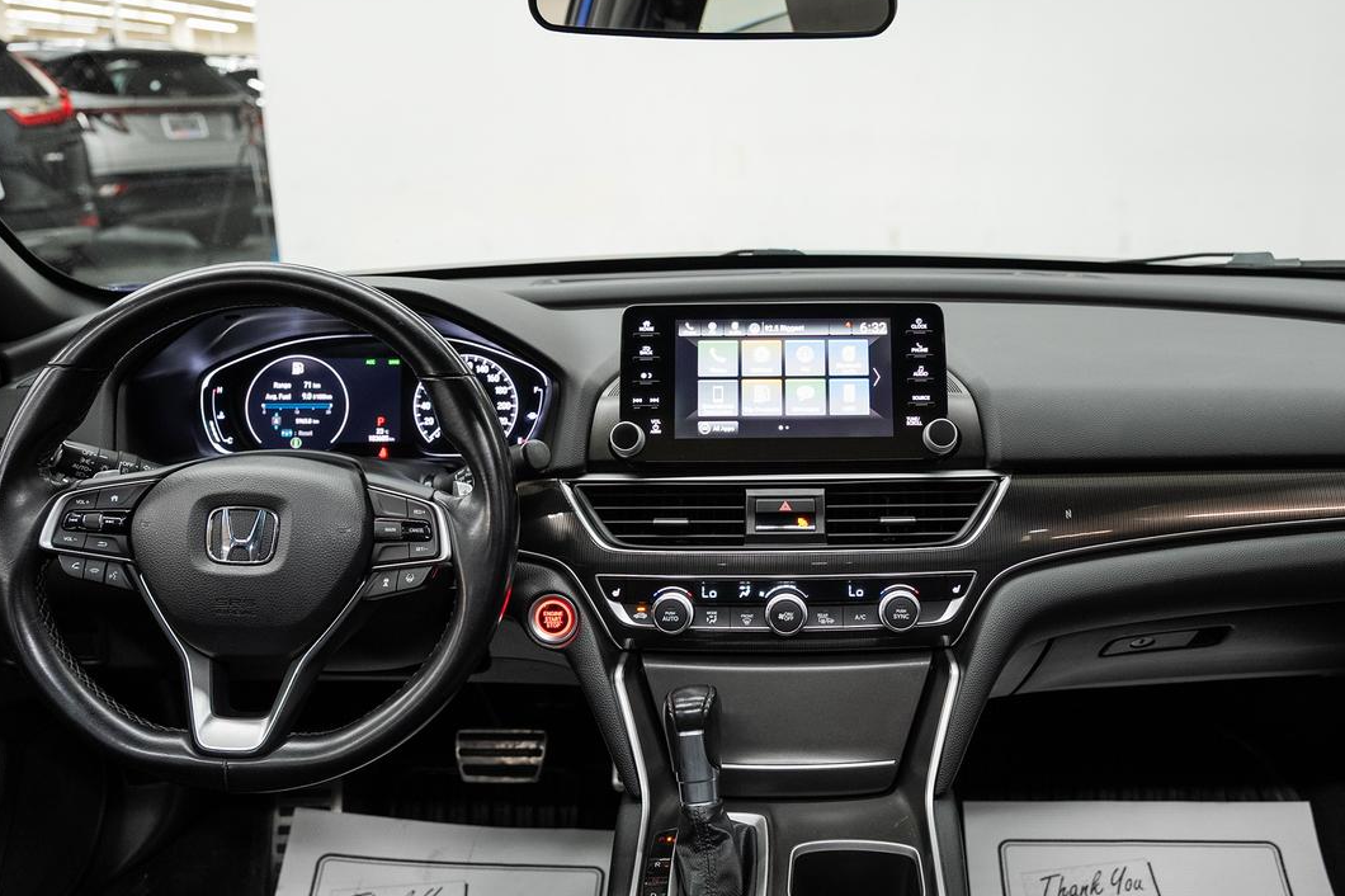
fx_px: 1232
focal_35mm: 33
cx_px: 788
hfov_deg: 56.9
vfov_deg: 39.9
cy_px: 449
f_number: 4
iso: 1000
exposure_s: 1/30
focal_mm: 24
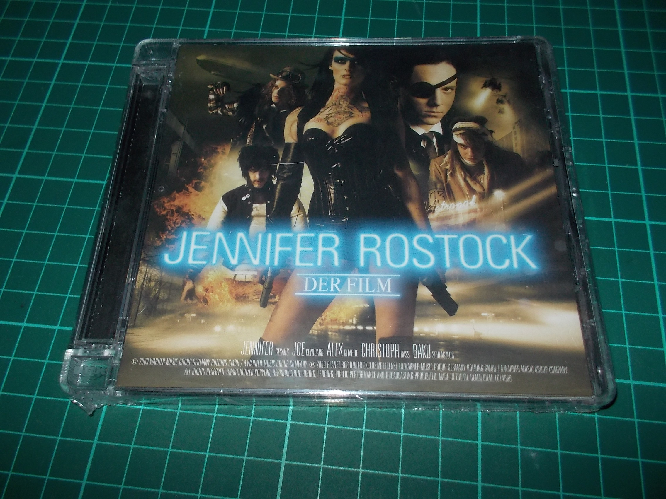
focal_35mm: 29
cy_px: 250
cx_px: 333
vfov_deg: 48.2
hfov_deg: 61.7
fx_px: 558
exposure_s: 1/30
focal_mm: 4.1
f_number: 3.3
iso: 200
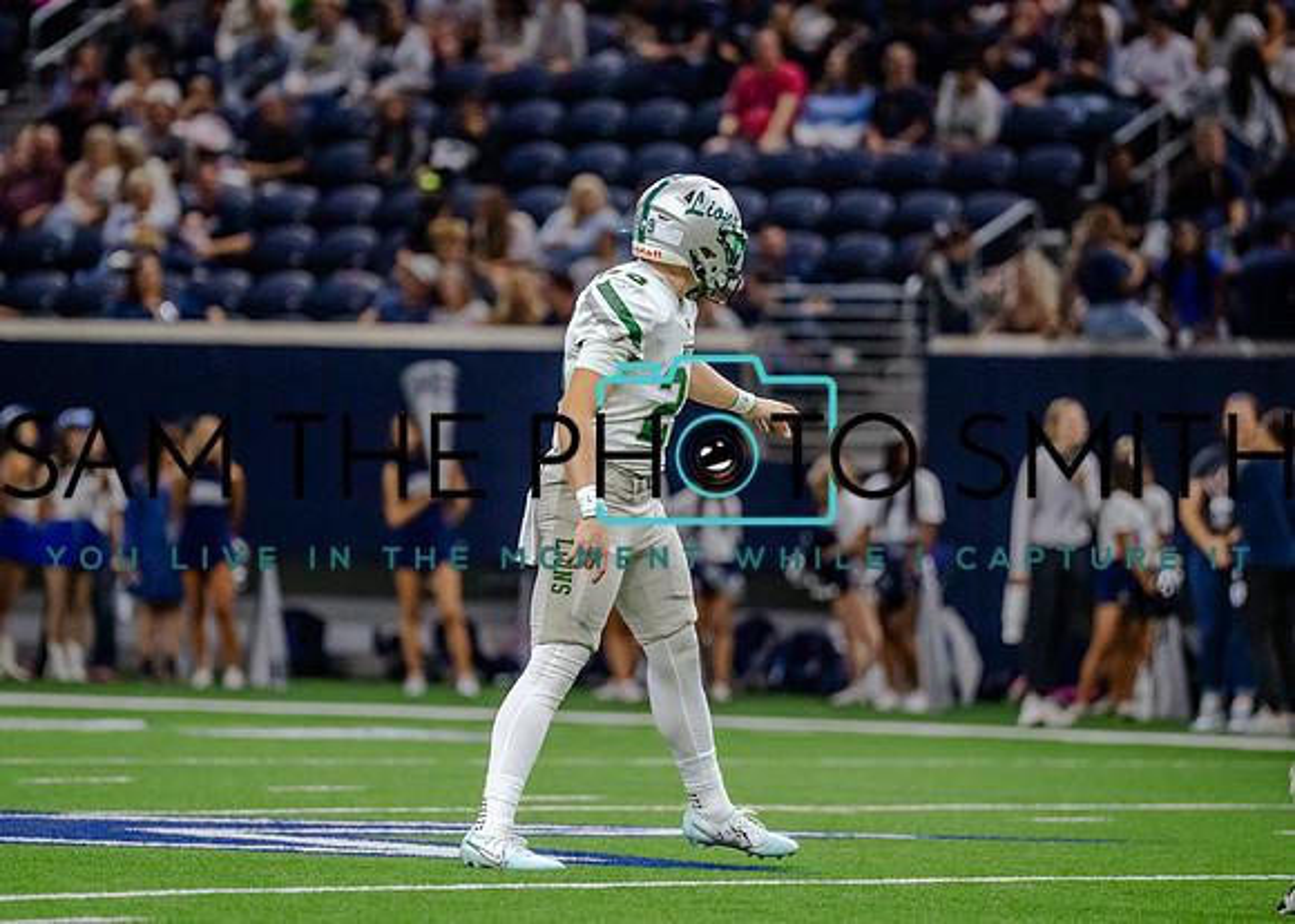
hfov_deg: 6.2
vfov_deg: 4.4
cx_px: 549
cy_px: 445
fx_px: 12009
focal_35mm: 327
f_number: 2.8
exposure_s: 1/1250
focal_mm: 200
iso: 3200
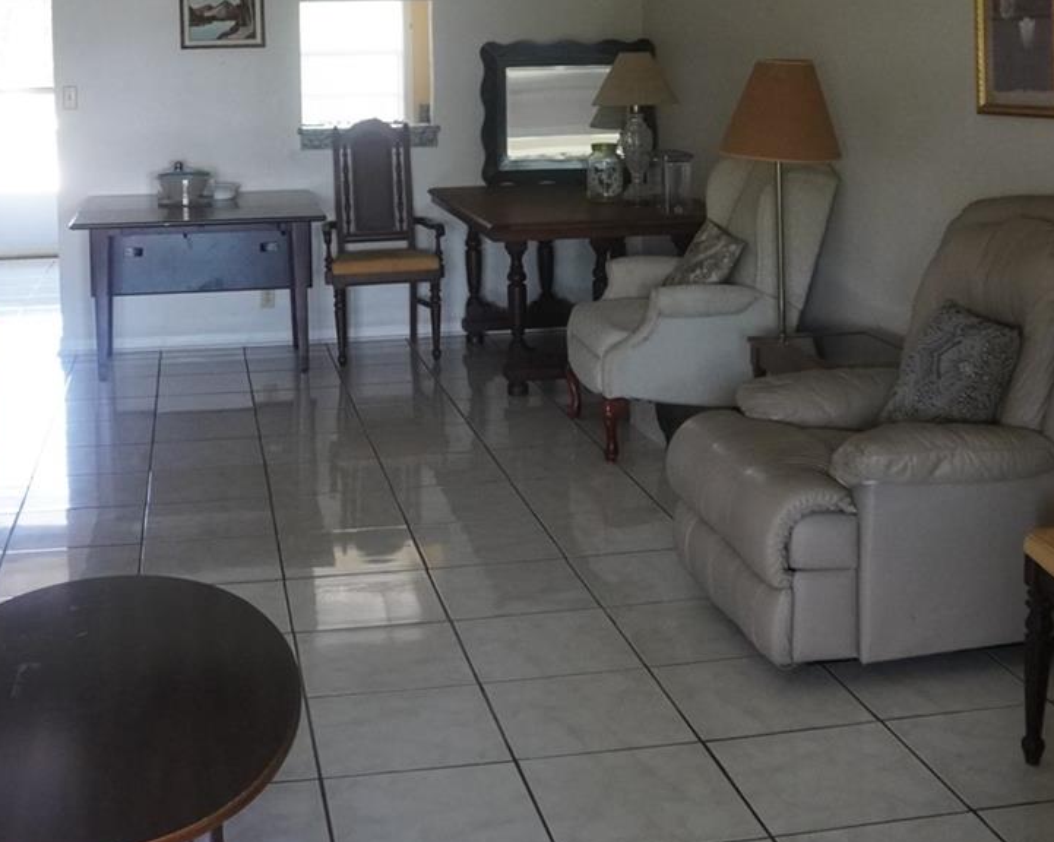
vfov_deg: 29.3
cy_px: 121
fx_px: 1559
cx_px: 450
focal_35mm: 50
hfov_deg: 37.3
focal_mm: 16
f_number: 3.5
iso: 2000
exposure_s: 1/160
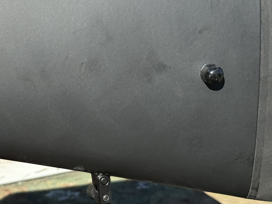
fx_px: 904
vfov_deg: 12.9
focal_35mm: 115
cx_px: 4
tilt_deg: -13.4
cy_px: 67
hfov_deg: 16.8
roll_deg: +1.3
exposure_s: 1/2146
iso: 100
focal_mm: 6.76
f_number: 1.78
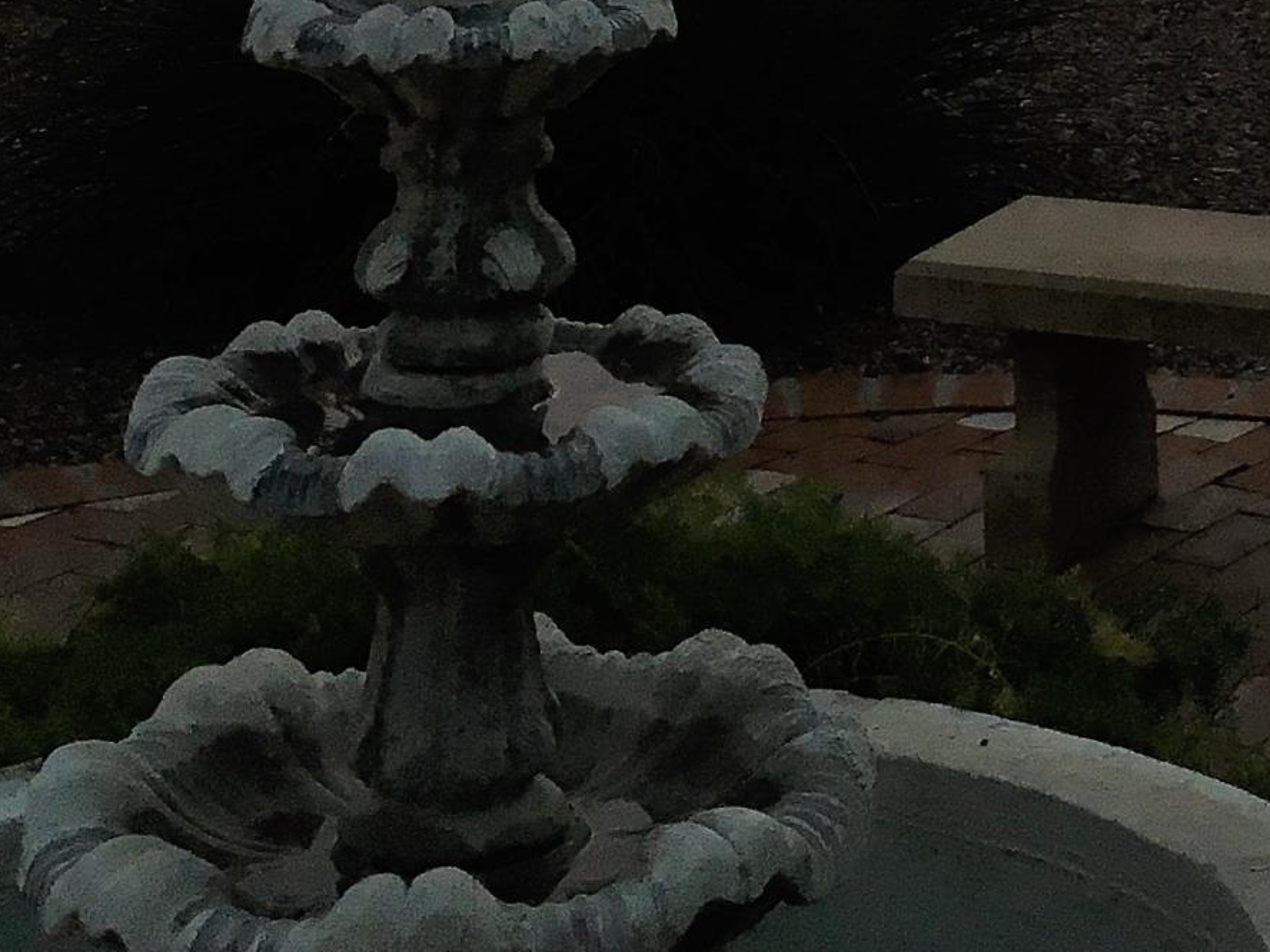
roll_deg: -1.0
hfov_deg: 19.2
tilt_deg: -2.7
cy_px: -402
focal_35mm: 98
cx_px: 1393
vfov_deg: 14.3
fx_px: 3595
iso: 25
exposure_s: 1/40
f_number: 2.2
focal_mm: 4.15
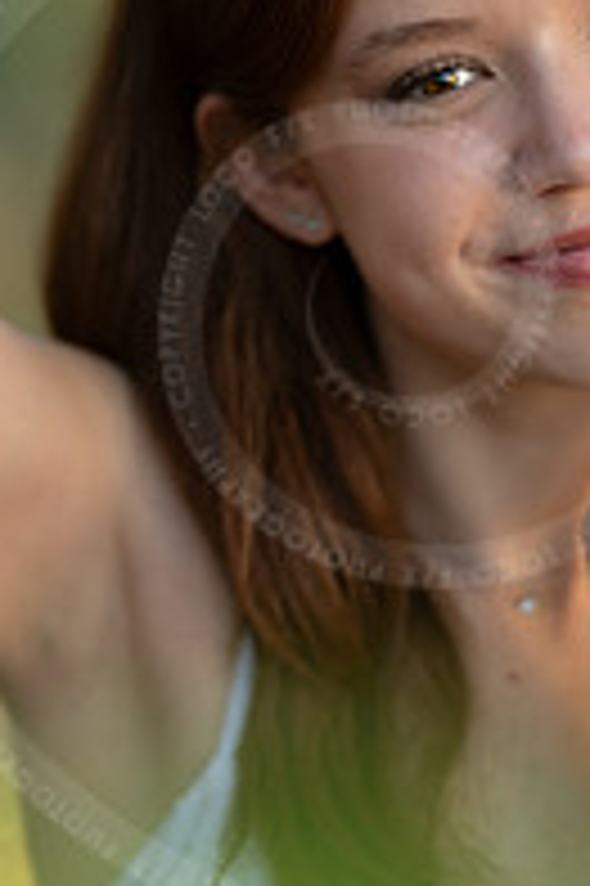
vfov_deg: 10.6
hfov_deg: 7.1
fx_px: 4777
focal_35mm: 194
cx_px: 450
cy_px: 396
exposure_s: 1/320
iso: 160
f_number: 1.2
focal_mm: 85
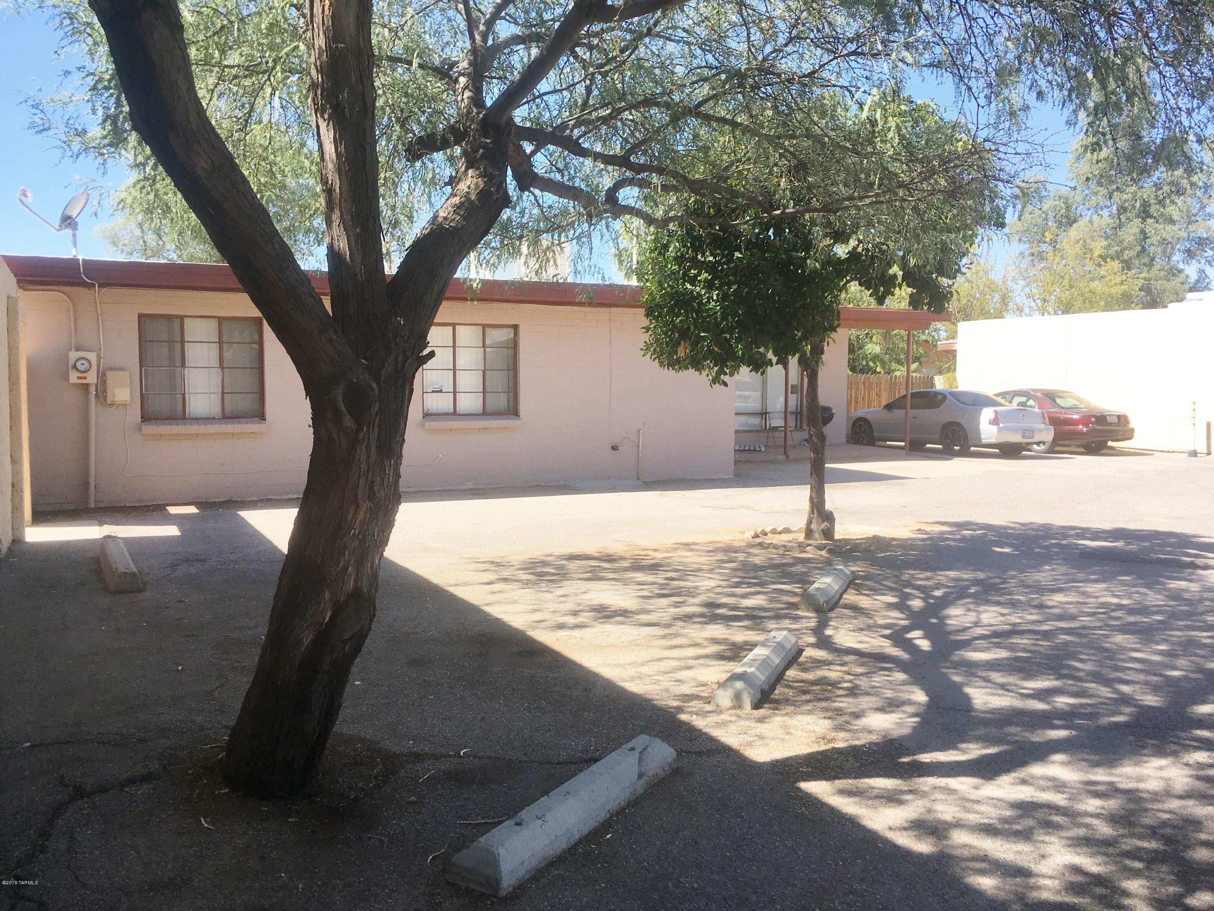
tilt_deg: -5.8
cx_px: 607
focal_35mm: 29
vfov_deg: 48.2
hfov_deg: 61.7
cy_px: 456
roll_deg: -0.2
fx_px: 1017
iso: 25
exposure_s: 1/641
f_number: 2.2
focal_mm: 4.15
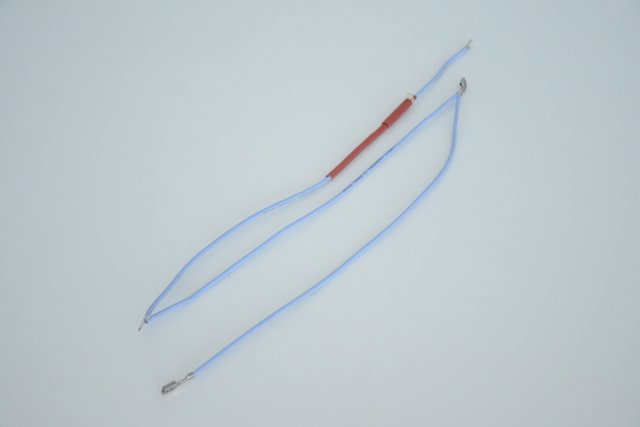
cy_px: 214
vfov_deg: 20.2
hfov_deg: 29.8
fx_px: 1201
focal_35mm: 68
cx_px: 320
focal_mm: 45
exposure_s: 1/320
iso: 6400
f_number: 4.8
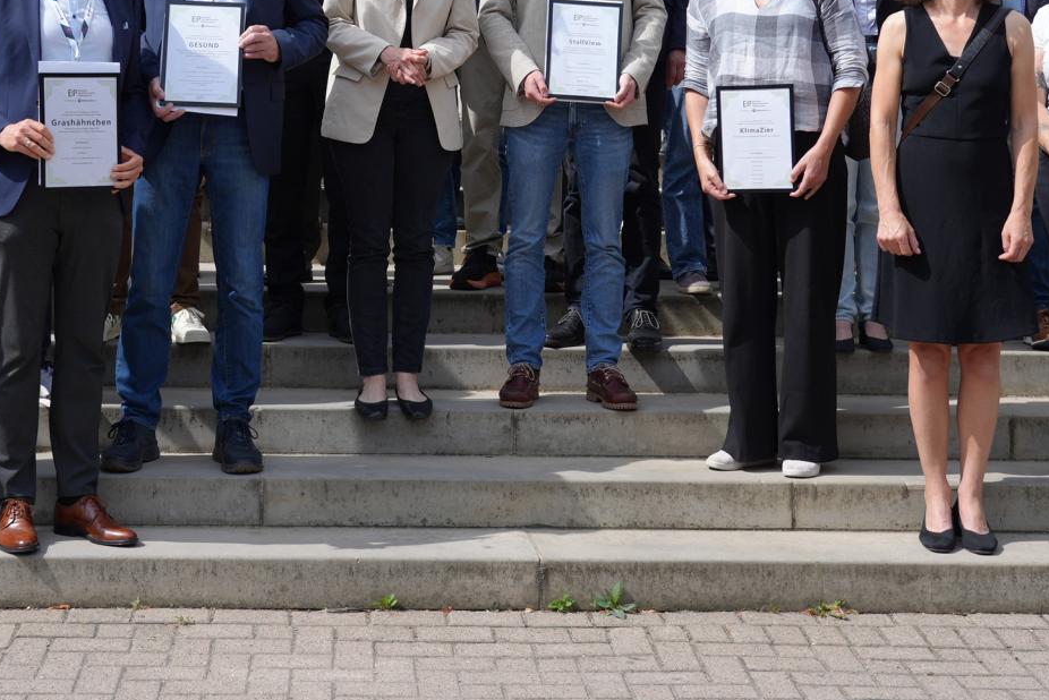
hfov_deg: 29.5
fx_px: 1982
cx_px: 368
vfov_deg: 19.6
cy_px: 46
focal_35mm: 68
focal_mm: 35
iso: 100
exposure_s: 1/640
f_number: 4.5
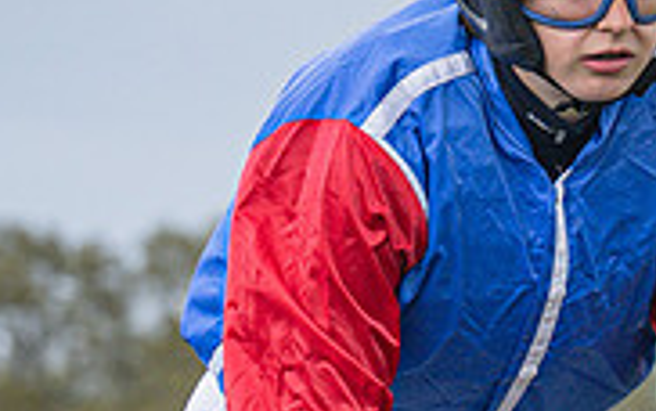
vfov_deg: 2.0
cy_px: 803
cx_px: 959
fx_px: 11700
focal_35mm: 654
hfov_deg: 3.2
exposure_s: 1/1250
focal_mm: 85
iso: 200
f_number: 4
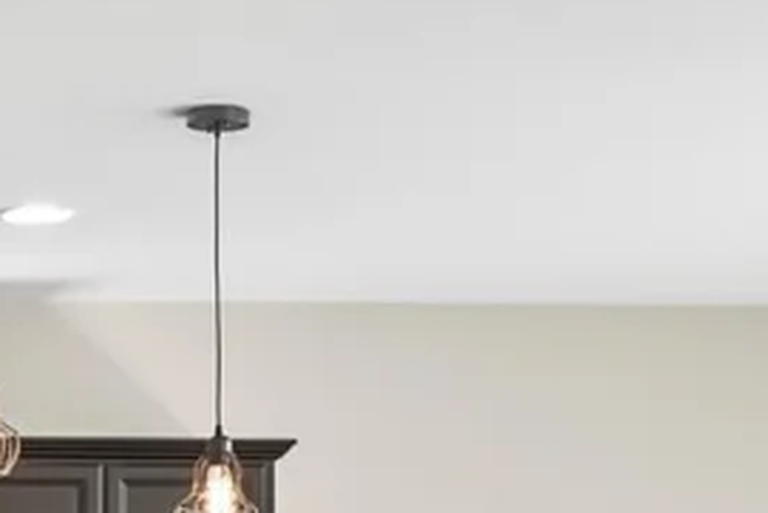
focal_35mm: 140
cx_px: -436
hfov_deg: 13.6
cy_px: 823
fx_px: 2988
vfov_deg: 9.5
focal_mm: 25
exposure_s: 1/2.5
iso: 400
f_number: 8
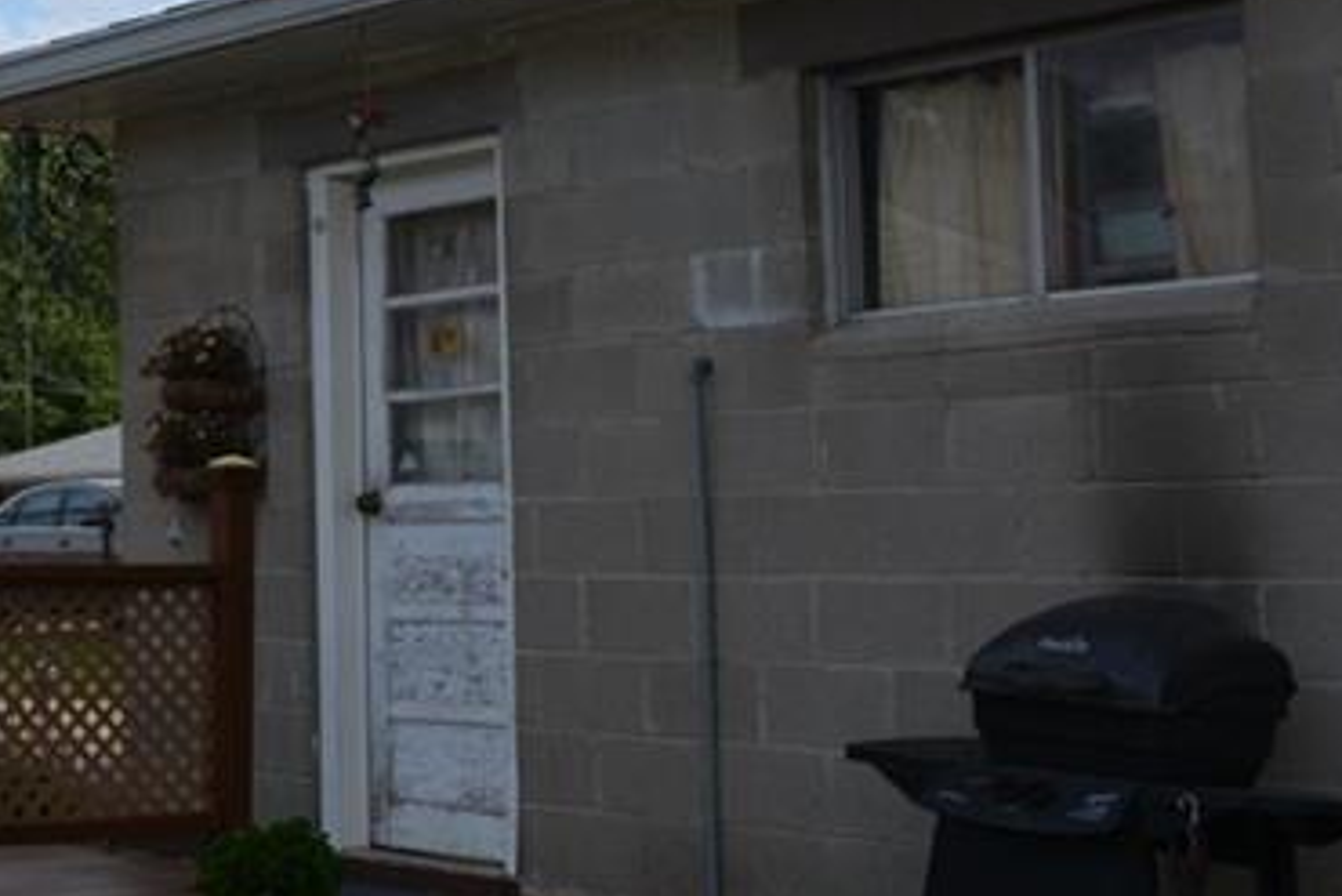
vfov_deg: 16.4
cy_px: 254
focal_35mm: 83
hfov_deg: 22.0
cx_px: -413
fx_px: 3095
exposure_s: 1/200
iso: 100
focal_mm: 20
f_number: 8
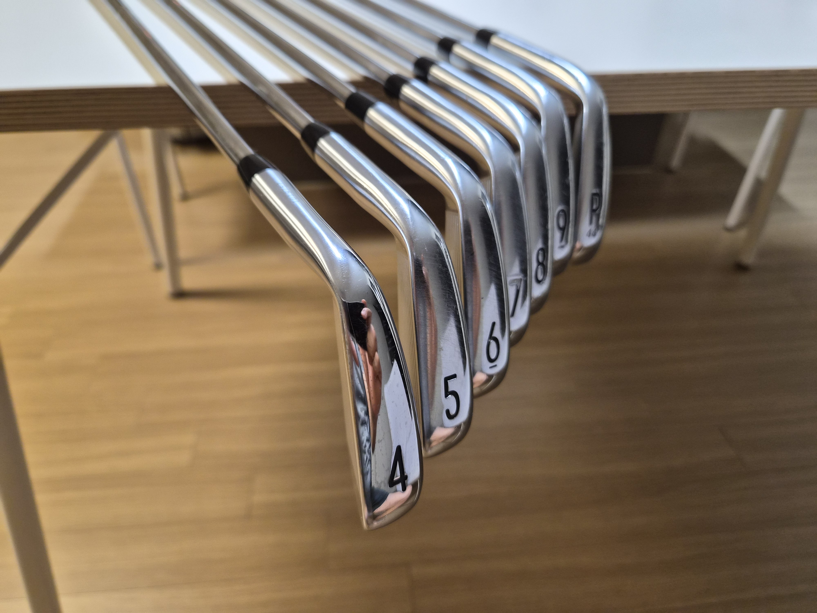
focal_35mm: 23
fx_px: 543
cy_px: 306
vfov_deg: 58.9
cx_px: 408
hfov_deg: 73.9
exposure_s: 1/120
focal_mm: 5.4
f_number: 1.8
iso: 400
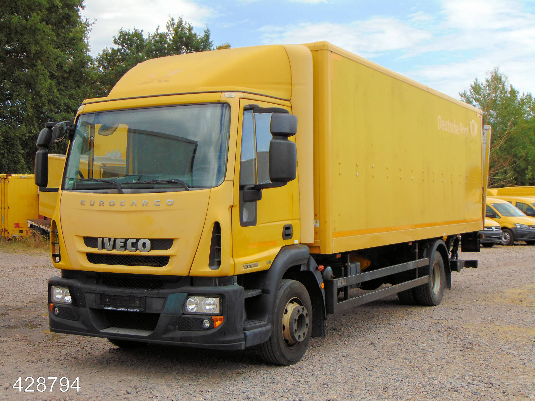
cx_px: 268
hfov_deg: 38.2
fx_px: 773
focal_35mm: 50
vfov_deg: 29.1
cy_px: 200
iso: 80
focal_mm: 9
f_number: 3.5
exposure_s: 1/500
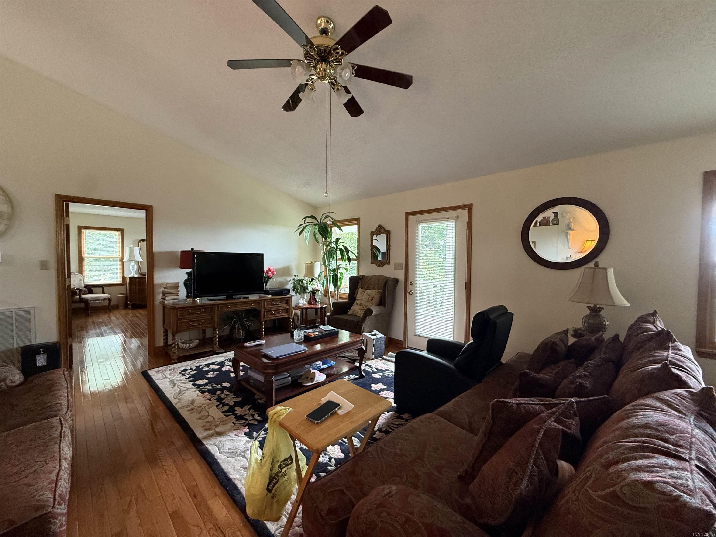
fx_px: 290
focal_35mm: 14
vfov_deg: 85.7
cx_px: 358
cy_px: 268
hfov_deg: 102.1
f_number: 2.2
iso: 400
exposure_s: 1/60
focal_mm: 2.22
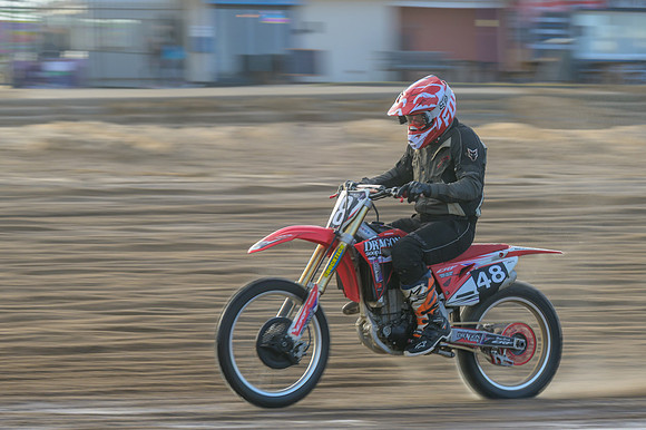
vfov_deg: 6.9
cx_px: 323
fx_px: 3581
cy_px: 215
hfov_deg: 10.3
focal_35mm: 200
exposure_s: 1/160
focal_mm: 125
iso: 320
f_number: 8
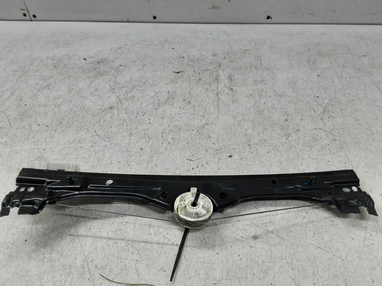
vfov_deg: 51.4
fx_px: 298
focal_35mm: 27
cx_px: 191
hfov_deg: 65.3
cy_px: 143
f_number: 1.9
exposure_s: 1/50
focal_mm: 2.91
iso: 64
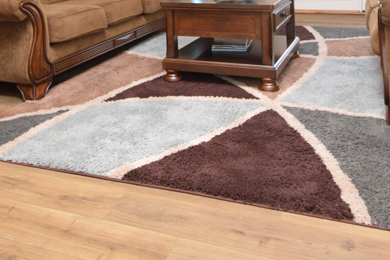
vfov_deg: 28.0
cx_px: 189
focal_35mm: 40
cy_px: -72
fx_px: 433
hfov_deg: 48.5
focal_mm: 10
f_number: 5
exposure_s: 1/100
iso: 800
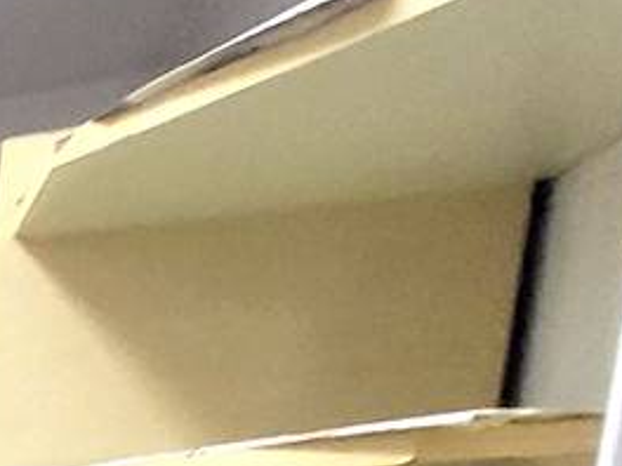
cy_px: 848
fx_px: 1330
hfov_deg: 13.6
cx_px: -1008
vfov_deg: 16.5
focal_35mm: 74
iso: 320
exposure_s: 1/50
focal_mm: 1.74
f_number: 2.2
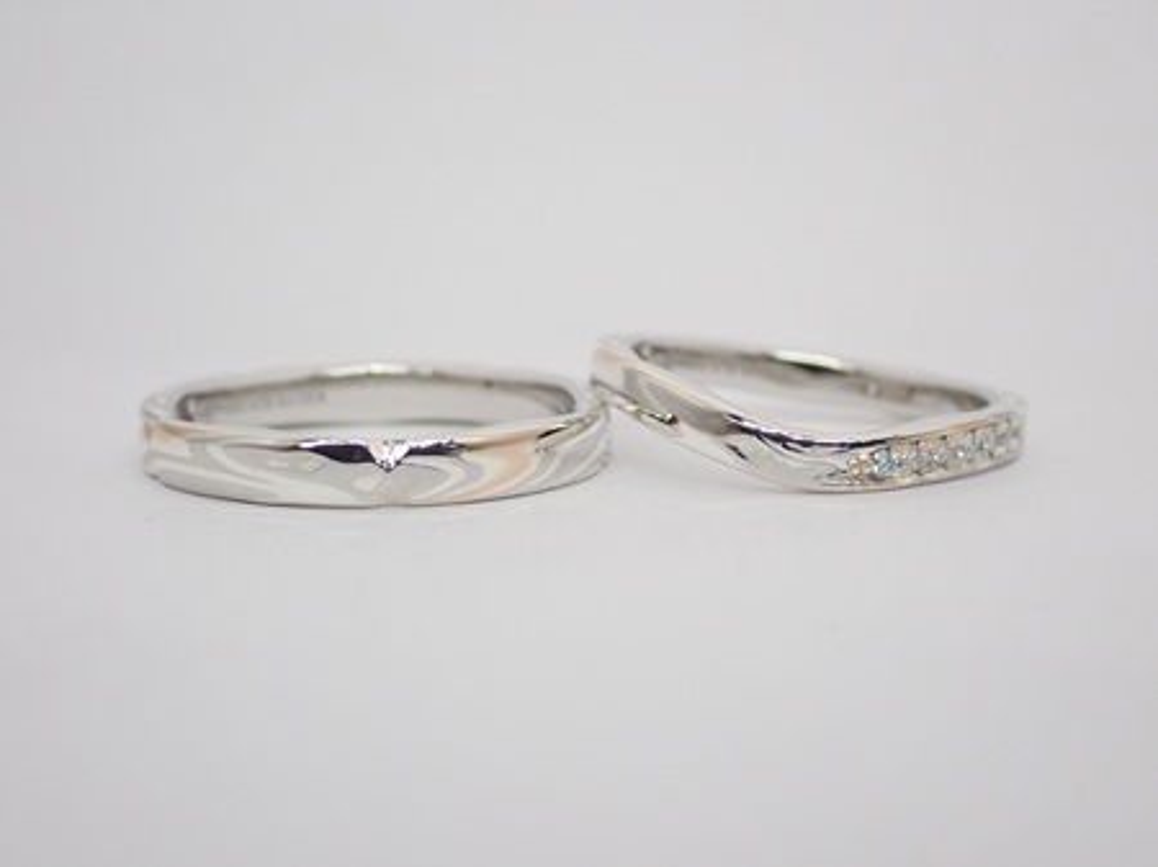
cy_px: 434
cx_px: 579
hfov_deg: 25.3
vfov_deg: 19.1
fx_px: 2574
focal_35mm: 77
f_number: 4.1
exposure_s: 1/125
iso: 200
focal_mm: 13.65
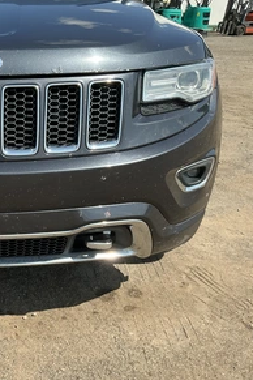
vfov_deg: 48.5
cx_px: -4
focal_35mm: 40
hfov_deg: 30.8
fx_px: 422
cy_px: 191
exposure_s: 1/804
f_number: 1.8
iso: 25
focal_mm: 3
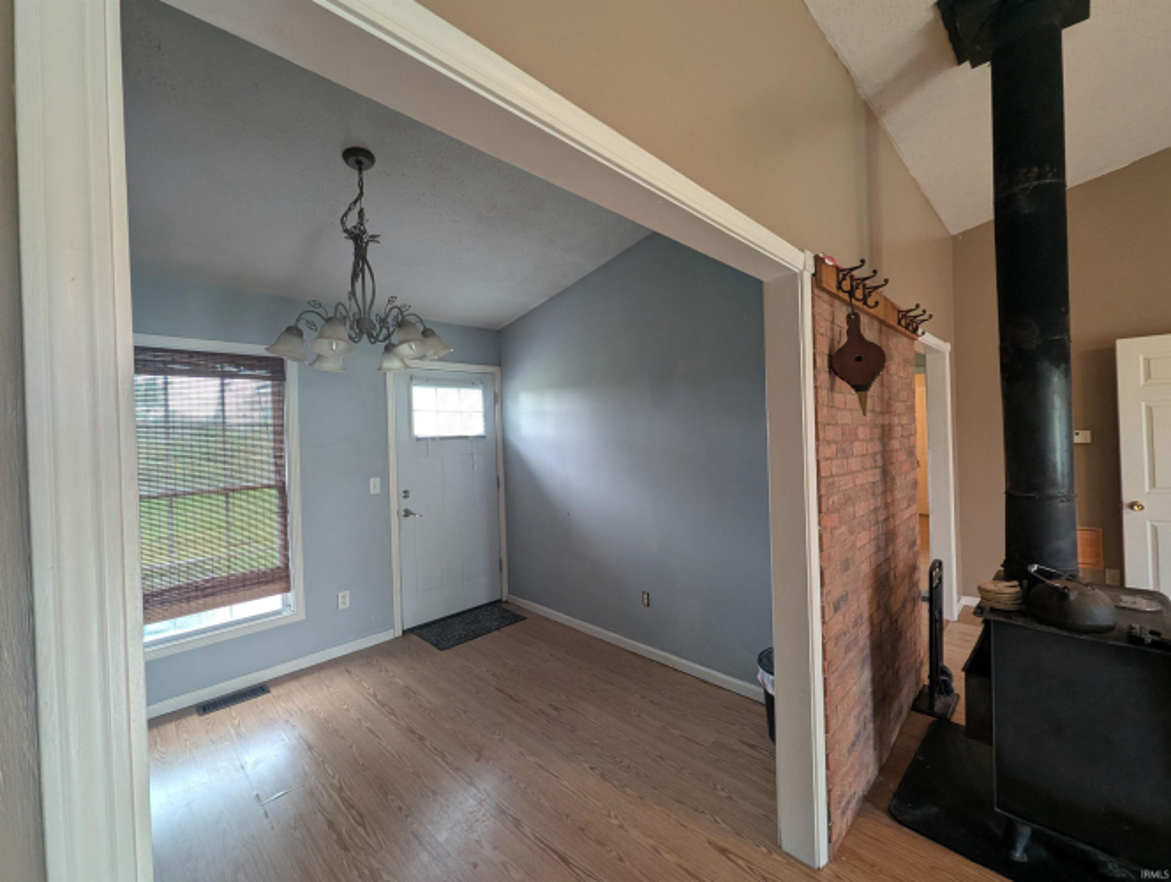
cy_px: 441
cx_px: 586
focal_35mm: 13
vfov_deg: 90.1
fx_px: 440
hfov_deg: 106.1
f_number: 2.2
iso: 123
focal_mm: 1.95
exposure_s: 1/24
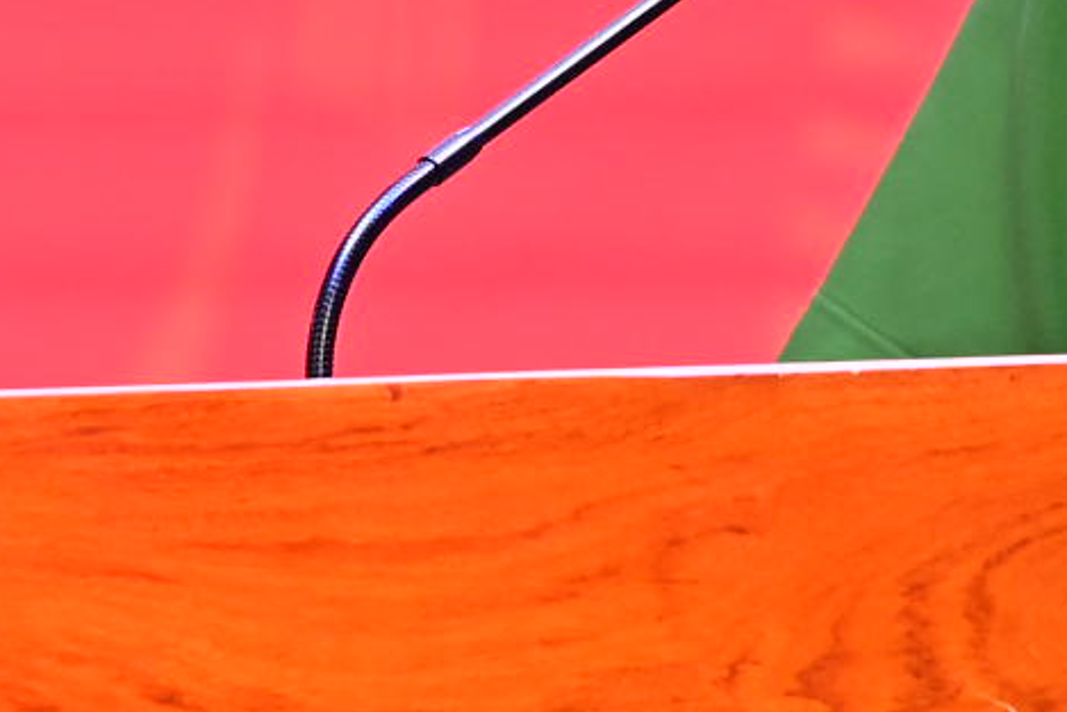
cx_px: 98
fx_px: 22917
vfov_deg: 1.8
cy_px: -705
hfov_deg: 2.7
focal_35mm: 773
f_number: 4
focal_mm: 120
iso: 1250
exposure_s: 1/125
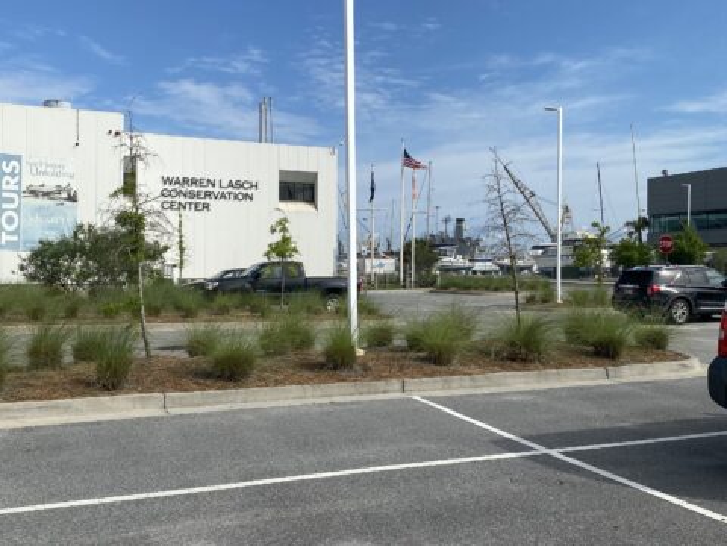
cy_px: 273
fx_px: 546
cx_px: 364
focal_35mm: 26
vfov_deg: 53.1
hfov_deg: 67.3
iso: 32
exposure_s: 1/4274
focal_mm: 4.25
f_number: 1.8
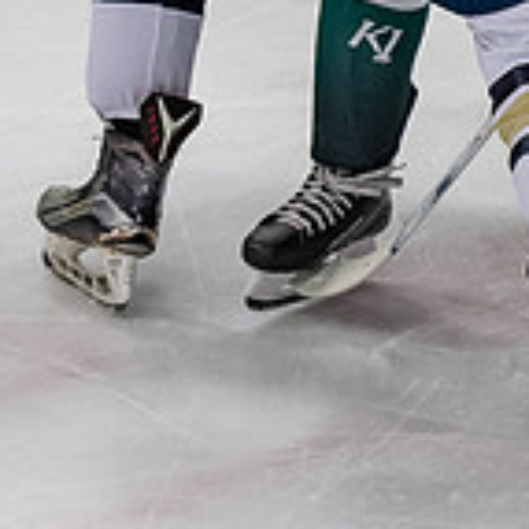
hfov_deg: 4.3
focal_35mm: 405
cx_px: 673
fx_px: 7002
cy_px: -92
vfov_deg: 4.3
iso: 1600
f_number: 3.5
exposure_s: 1/800
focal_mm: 70
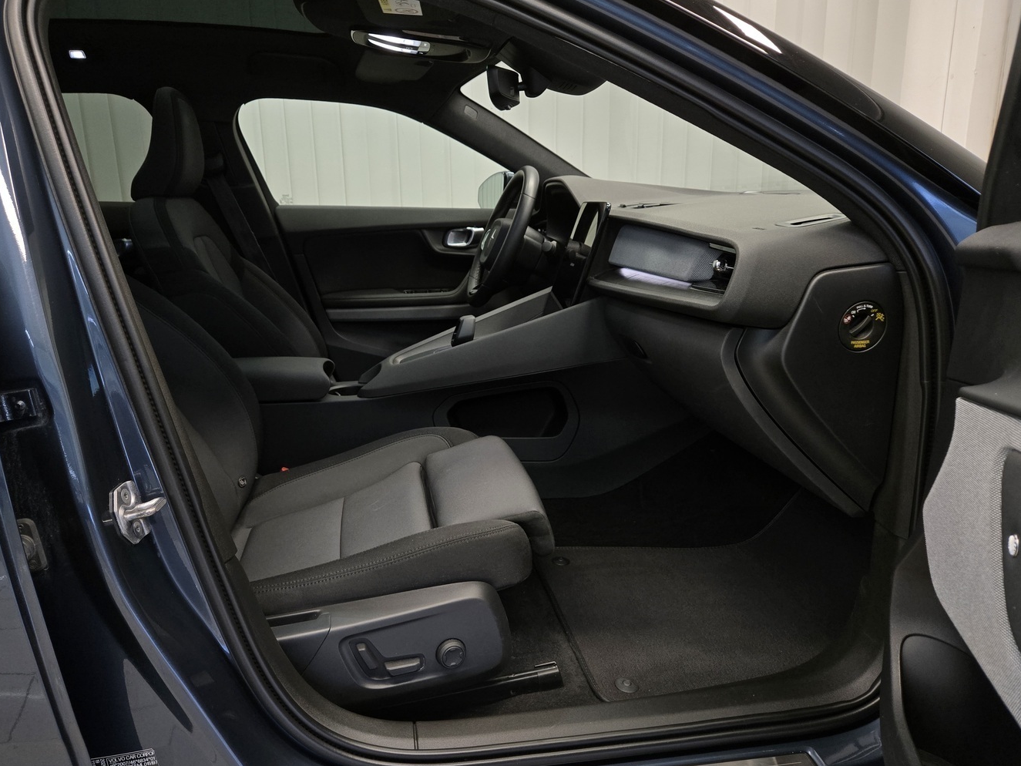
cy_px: 402
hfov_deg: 69.4
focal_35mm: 25
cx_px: 489
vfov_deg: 54.9
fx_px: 737
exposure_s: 1/100
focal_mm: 5.4
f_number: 1.8
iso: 200
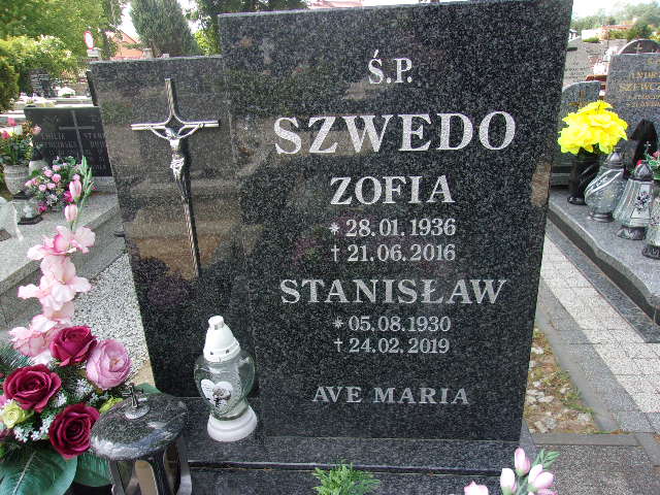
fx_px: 515
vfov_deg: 51.4
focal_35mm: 27
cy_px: 248
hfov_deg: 65.3
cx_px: 330
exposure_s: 1/280
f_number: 3
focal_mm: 4.9
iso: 80
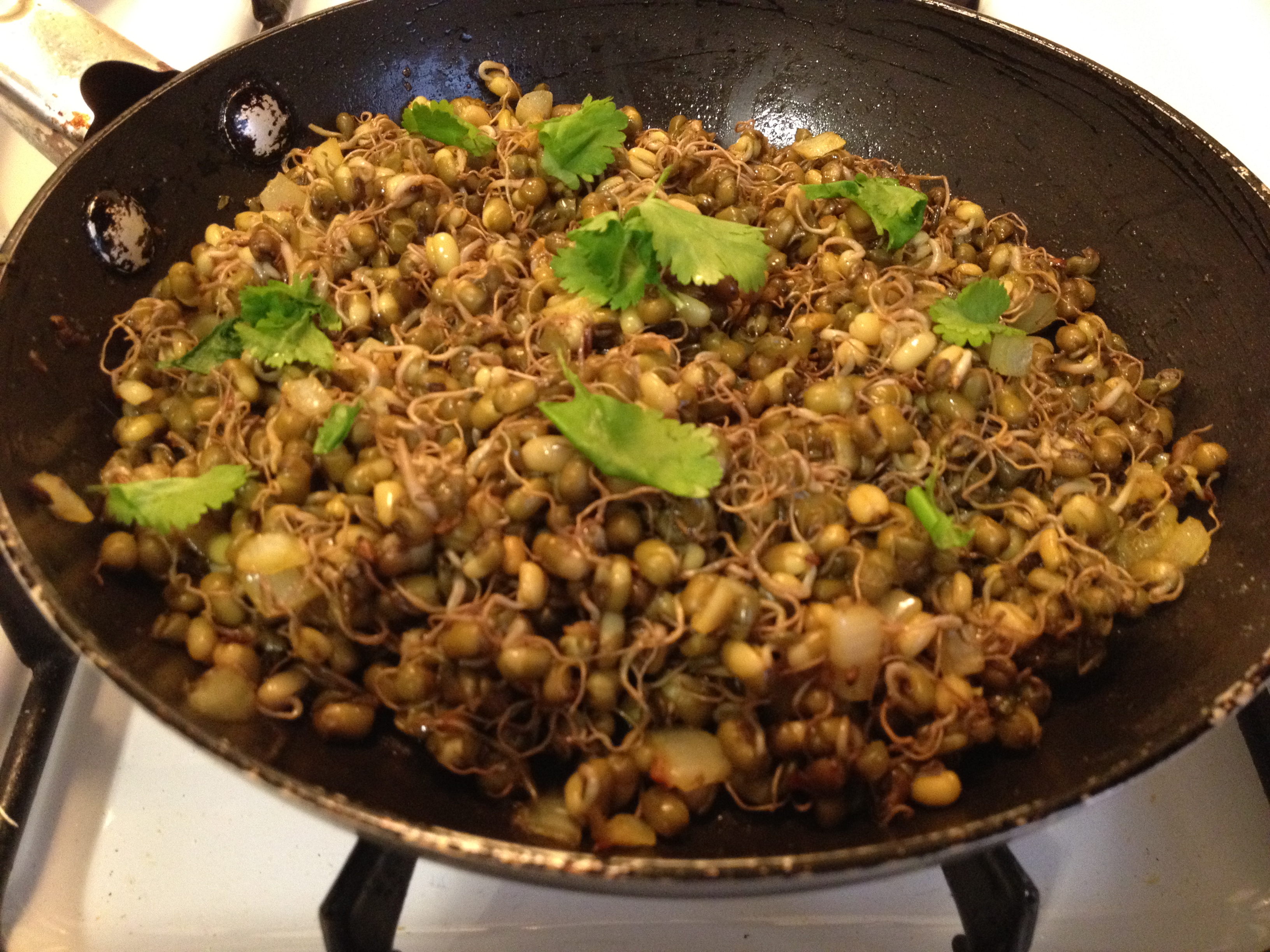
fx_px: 1284
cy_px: 476
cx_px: 635
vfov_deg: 40.7
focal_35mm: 35
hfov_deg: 52.6
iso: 400
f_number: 2.4
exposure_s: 1/20
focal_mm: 4.28
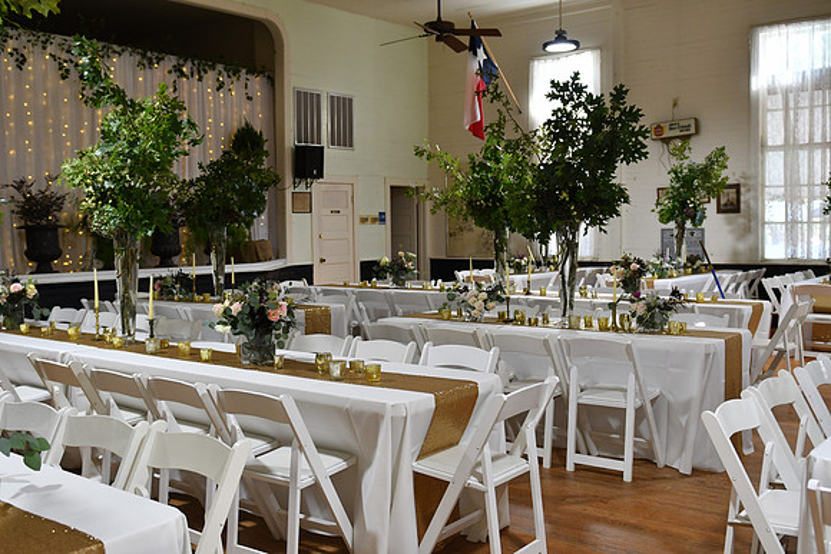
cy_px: 277
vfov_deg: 36.9
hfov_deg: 53.1
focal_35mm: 36
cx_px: 416
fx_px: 831
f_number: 2.8
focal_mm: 24
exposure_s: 1/400
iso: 1000
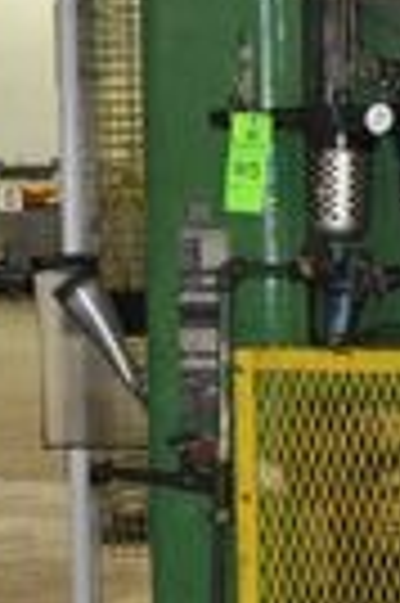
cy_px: 40
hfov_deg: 7.9
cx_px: 528
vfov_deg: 11.9
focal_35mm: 172
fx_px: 2874
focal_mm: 24
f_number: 4
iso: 800
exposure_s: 1/60
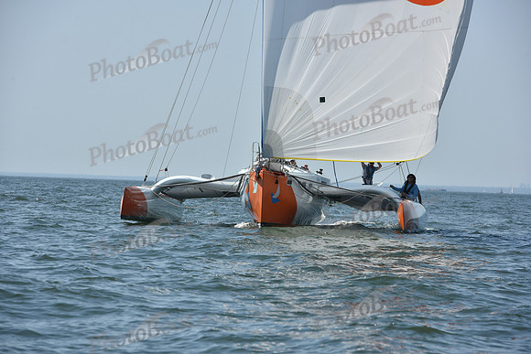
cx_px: 266
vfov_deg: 7.9
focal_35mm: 175
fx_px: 2582
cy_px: 177
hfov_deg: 11.7
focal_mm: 175
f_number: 9
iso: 250
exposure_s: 1/1250
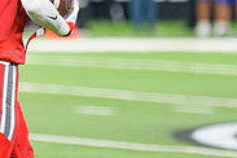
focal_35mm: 761
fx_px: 5010
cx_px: 21
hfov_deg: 2.7
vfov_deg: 1.8
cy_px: 43
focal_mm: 240
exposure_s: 1/400
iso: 1000
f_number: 2.8
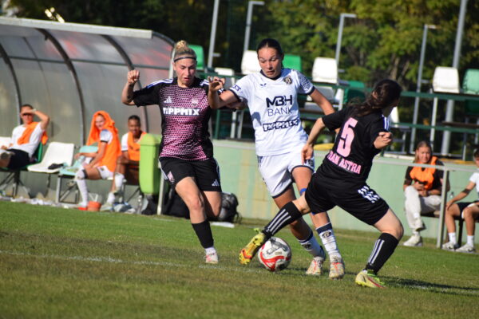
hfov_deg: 5.5
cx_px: 240
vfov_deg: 3.7
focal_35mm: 375
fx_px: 4989
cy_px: 160
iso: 400
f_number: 8
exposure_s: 1/2000
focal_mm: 250
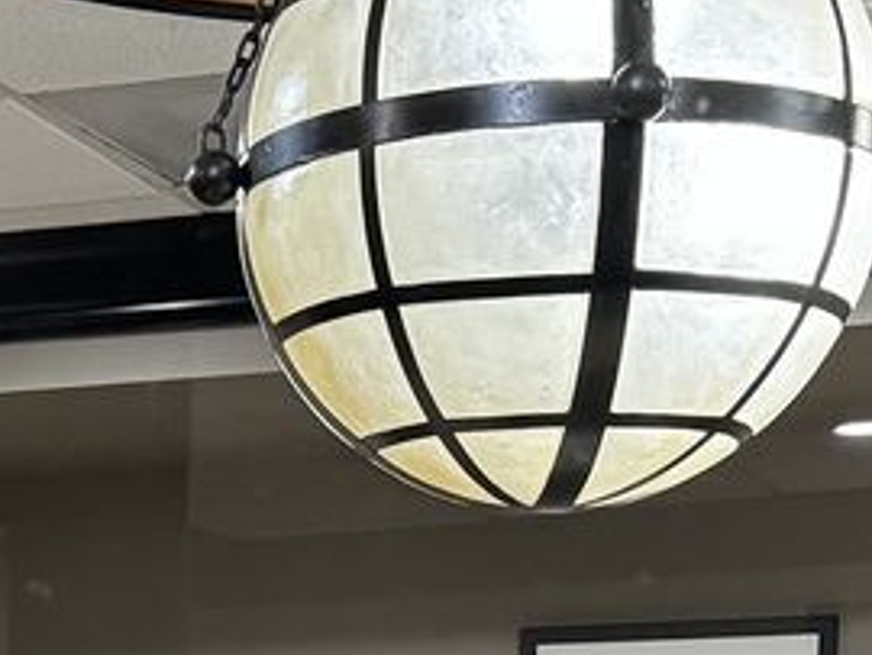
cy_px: 1400
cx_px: 74
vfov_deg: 10.5
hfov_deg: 15.2
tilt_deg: -7.6
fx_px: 3227
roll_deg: +0.6
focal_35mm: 128
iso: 640
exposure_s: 1/60
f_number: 1.78
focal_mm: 6.86
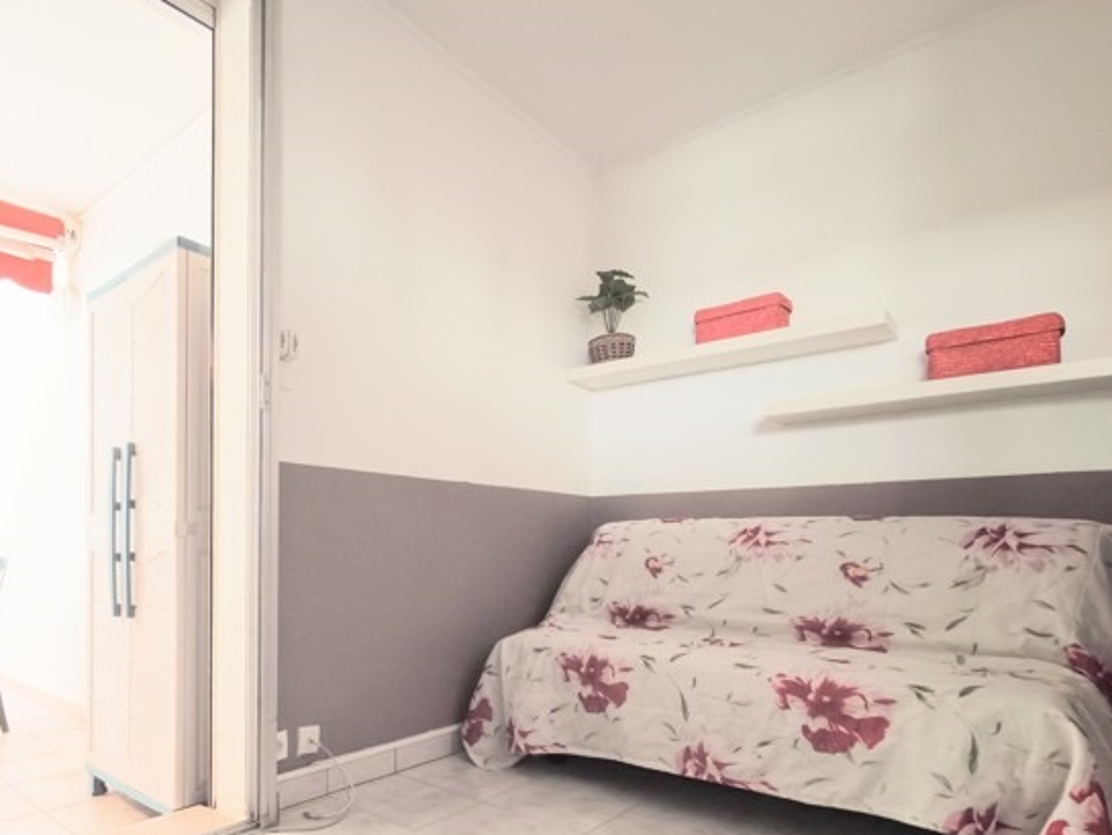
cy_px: 551
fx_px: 707
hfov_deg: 72.6
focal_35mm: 22
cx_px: 320
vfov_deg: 59.8
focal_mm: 1.91
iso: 64
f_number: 2.2
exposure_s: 1/100
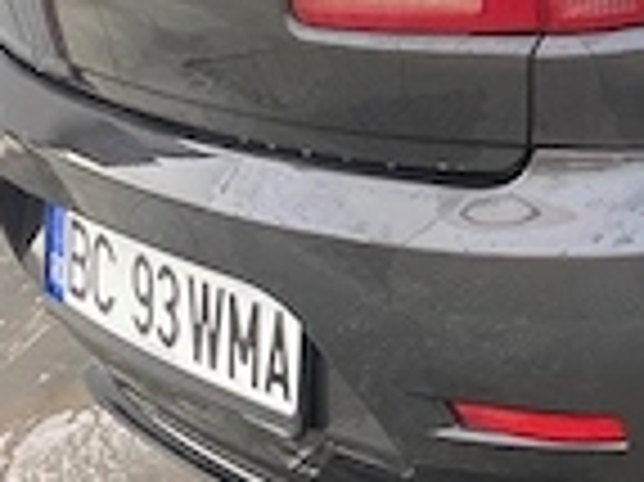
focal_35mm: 109
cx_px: 1342
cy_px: -41
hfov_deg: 14.5
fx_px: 2026
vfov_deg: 13.3
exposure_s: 1/122
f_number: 1.8
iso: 50
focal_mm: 4.25
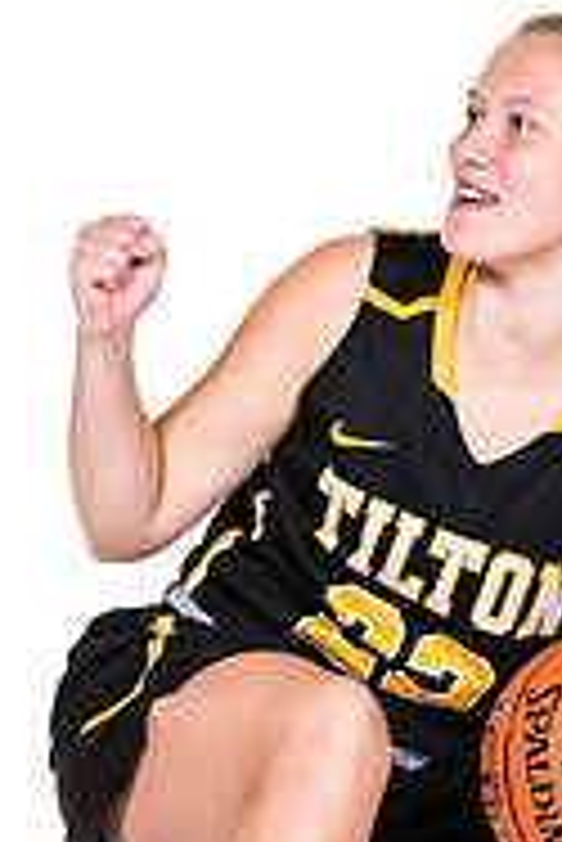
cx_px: 486
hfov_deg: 3.1
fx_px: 10541
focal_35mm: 451
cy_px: 689
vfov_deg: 4.6
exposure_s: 1/160
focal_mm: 125
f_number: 6.3
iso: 200
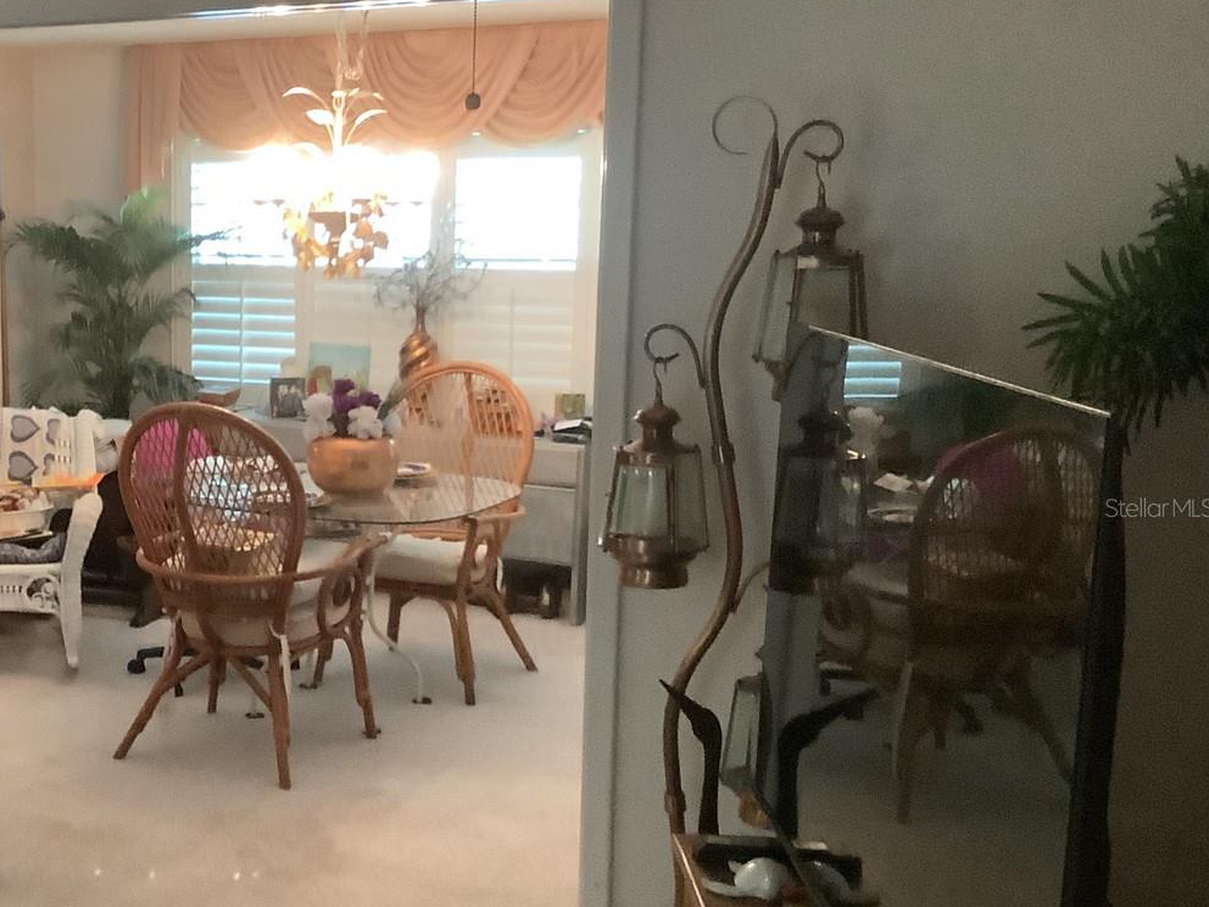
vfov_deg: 29.1
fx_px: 1746
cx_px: 245
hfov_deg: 36.9
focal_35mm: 50
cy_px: 507
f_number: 2.4
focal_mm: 3.3
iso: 500
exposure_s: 1/30
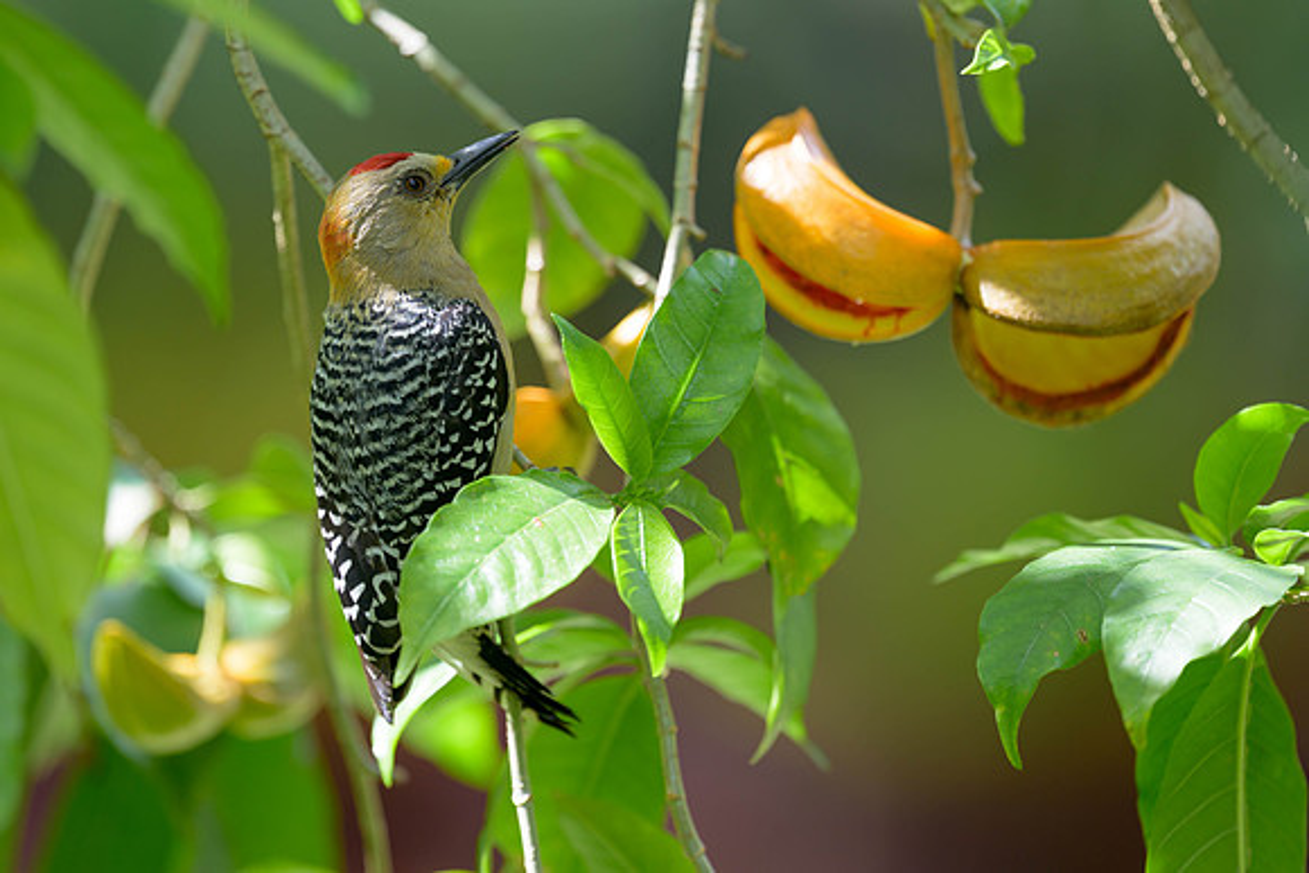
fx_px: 19405
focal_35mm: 534
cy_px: 318
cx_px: 580
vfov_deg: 2.6
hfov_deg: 3.9
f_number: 2.8
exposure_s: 1/500
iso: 160
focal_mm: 400
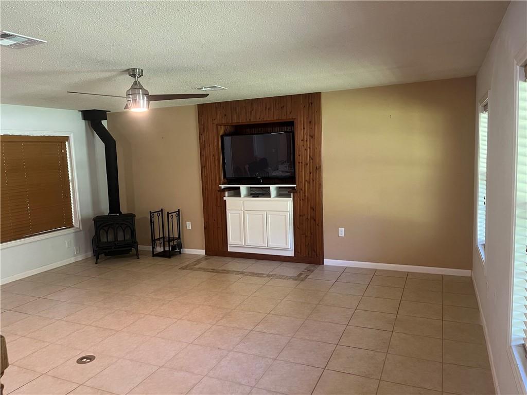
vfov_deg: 53.1
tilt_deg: -6.2
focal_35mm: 26
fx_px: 396
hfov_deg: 67.3
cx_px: 264
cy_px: 198
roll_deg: +2.4
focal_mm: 5.1
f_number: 1.6
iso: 320
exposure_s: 1/60
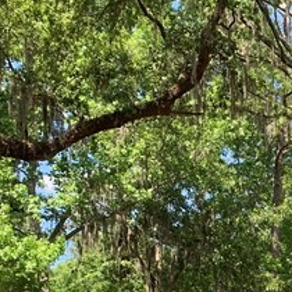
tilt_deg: +3.8
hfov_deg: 14.5
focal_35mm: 112
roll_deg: +1.2
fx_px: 1069
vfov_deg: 14.5
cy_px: 444
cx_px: 432
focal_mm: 4.25
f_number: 1.8
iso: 25
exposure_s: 1/518
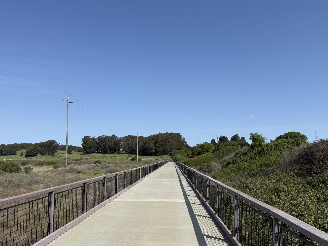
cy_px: 132
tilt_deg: +4.8
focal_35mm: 31
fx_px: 294
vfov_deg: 45.4
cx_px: 160
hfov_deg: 58.4
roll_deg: -0.8
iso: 80
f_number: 1.78
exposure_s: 1/7353
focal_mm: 6.76
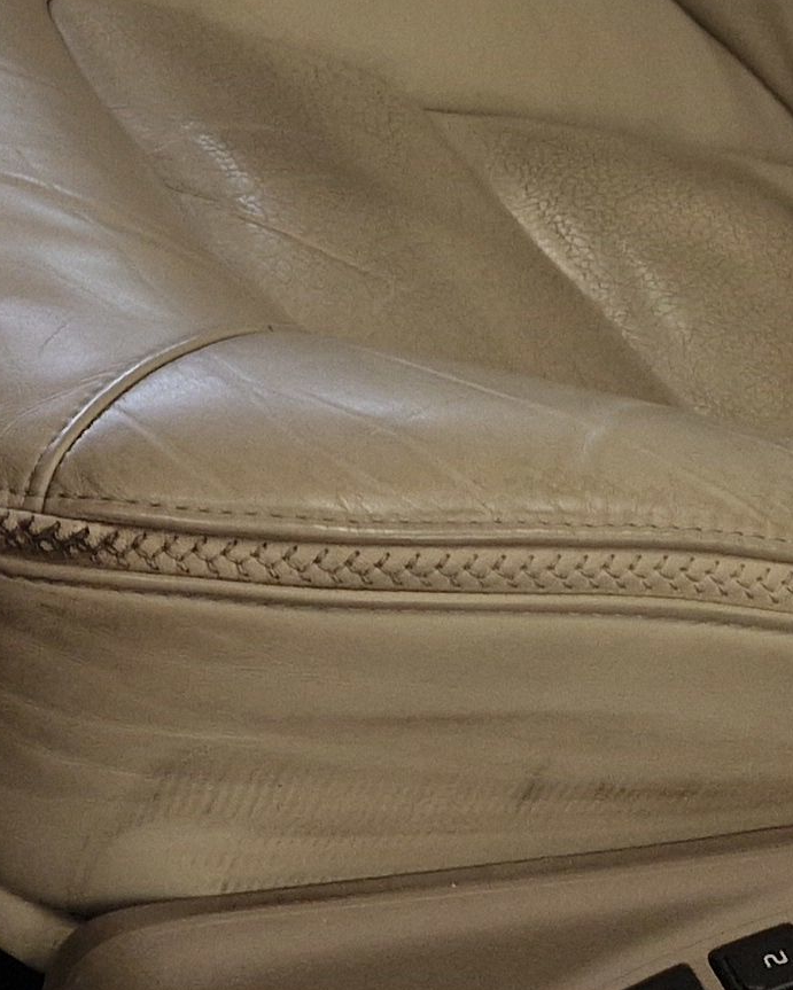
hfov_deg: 14.6
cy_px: -543
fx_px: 3049
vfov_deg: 16.6
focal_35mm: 104
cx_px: 44
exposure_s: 1/180
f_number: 1.8
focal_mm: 5.54
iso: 160
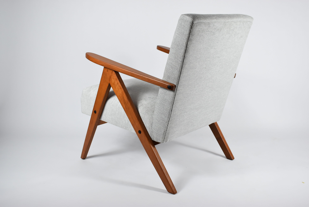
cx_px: 154
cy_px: 104
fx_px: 361
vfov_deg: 31.9
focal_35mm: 42
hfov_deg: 46.4
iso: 800
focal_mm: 28
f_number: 5.6
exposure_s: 1/125
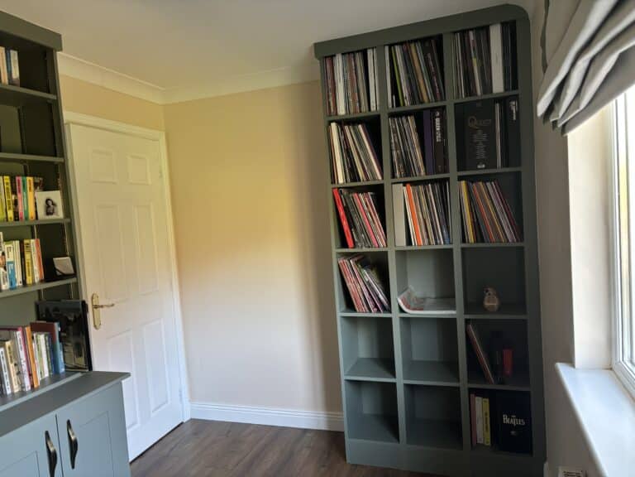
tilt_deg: -4.1
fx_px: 477
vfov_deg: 53.1
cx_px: 318
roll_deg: +3.9
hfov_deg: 67.3
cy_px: 238
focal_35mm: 26
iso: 200
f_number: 1.6
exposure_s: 1/60
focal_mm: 5.96
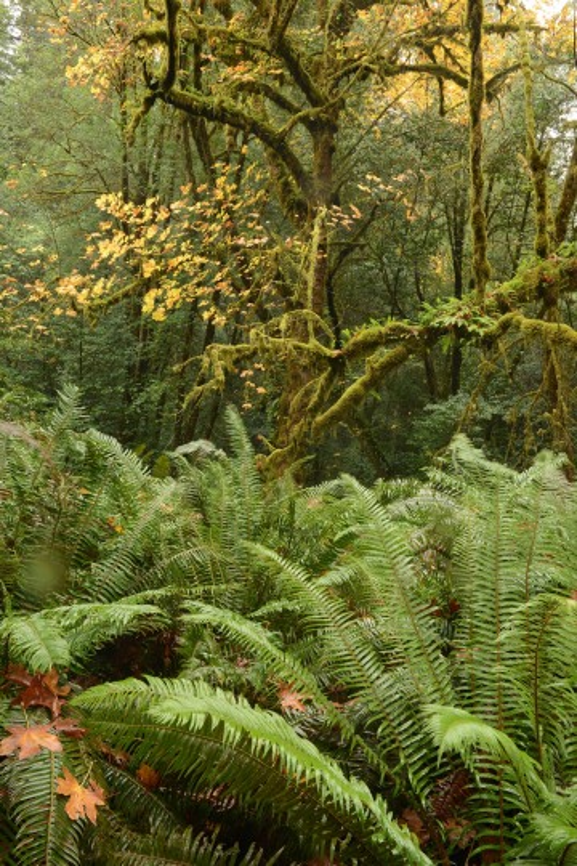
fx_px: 769
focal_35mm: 32
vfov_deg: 58.7
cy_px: 433
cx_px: 288
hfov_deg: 41.1
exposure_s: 1
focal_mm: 32
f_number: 22
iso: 200
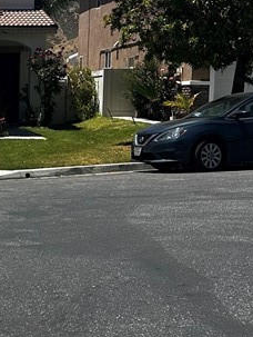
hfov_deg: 16.9
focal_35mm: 81
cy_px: 170
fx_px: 788
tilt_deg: -4.0
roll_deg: -1.6
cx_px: -98
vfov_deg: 24.1
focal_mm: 6.86
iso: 80
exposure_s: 1/4348
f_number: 1.78
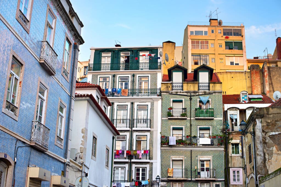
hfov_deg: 39.6
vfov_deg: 27.0
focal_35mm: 50
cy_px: 94
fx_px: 390
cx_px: 140
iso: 200
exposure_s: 1/250
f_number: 4
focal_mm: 50
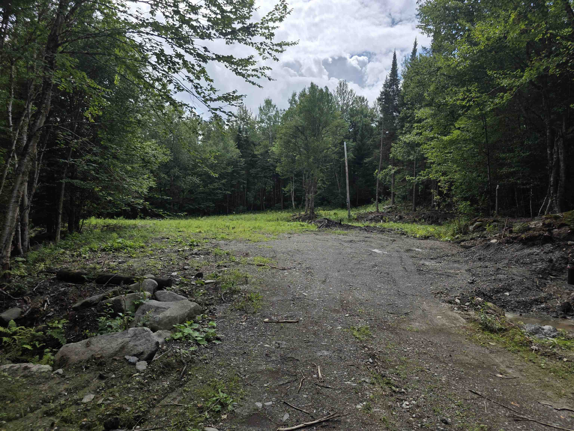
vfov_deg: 58.9
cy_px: 216
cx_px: 287
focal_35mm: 23
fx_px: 381
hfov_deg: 73.9
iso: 80
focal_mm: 6.3
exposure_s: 1/3647
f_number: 1.7
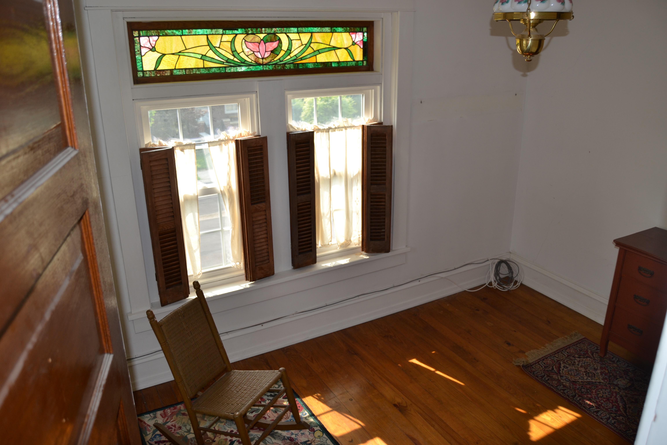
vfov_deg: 47.9
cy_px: 222
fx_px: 500
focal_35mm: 27
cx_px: 334
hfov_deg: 67.4
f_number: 4
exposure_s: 1/125
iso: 125
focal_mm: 18
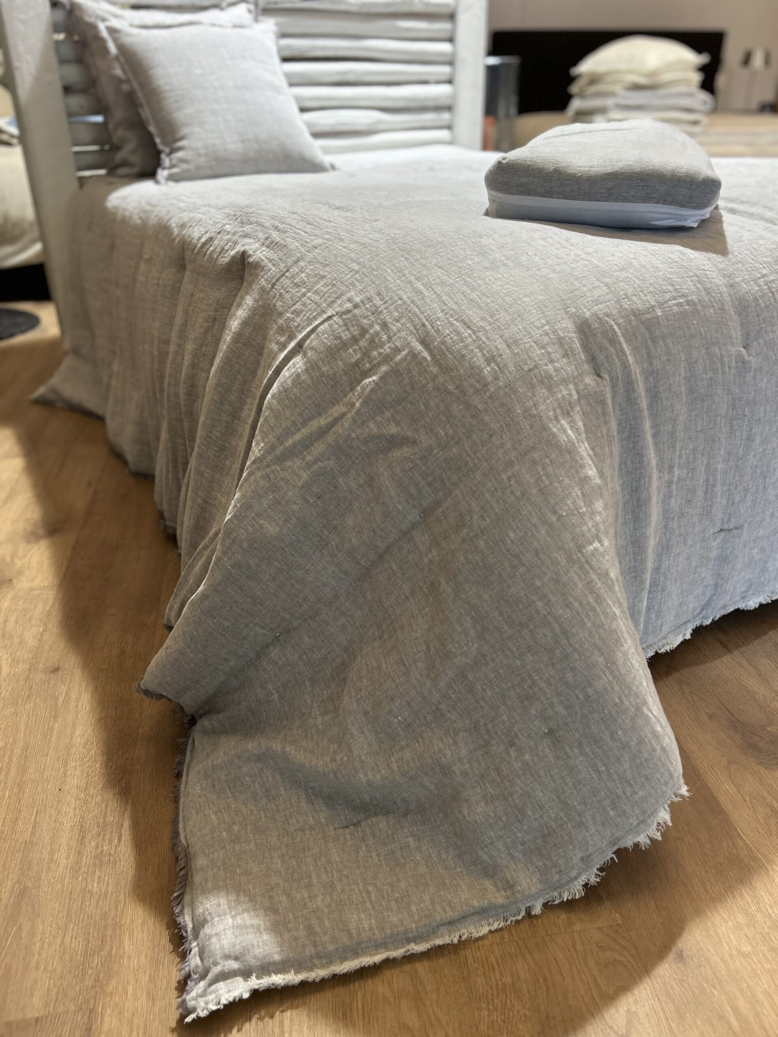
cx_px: 389
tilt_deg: -30.7
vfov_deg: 67.3
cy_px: 518
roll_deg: +0.0
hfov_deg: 53.1
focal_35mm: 26
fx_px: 779
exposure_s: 1/100
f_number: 1.5
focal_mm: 5.7
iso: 125
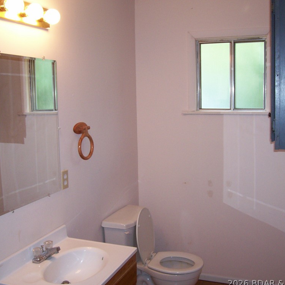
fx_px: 382
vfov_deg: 40.9
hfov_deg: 40.9
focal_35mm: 41
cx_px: 137
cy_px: 144
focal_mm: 5.6
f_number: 2.7
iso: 140
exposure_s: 1/112
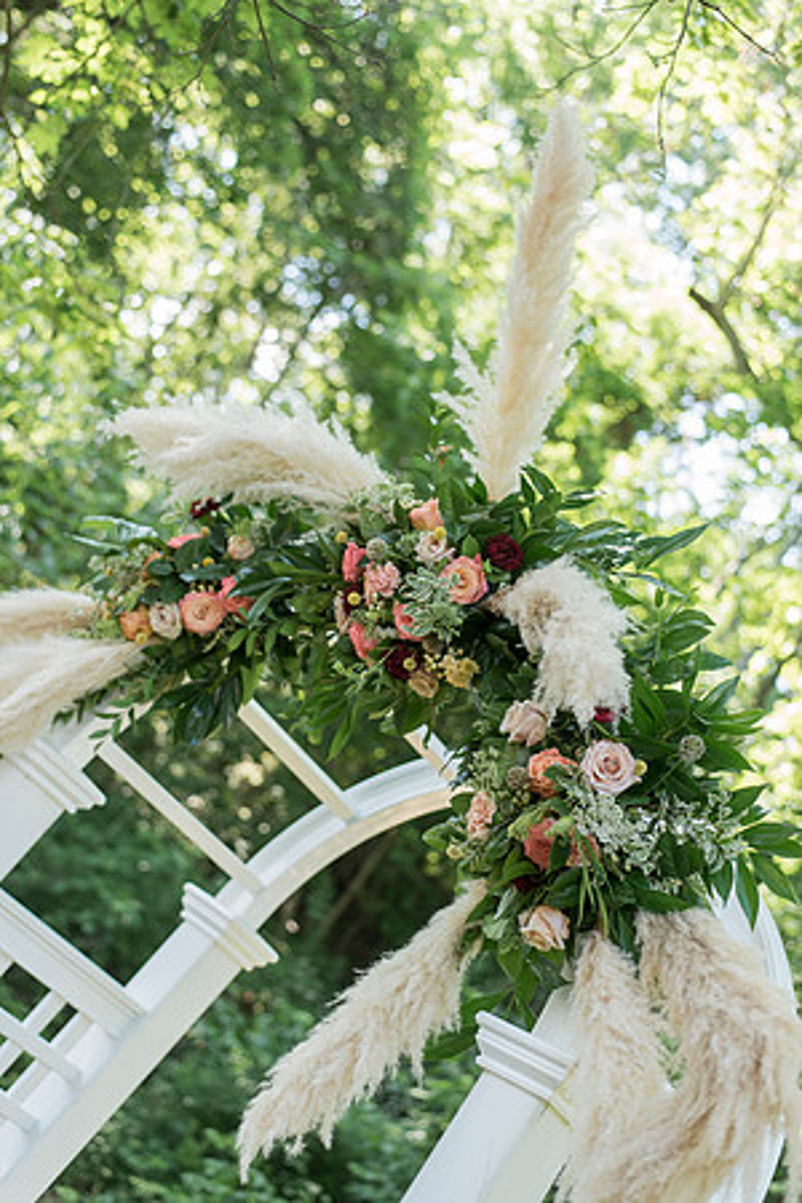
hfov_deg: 27.0
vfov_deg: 39.6
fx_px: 1671
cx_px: 401
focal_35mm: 50
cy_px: 602
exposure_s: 1/500
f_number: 2.5
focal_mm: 50
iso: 400
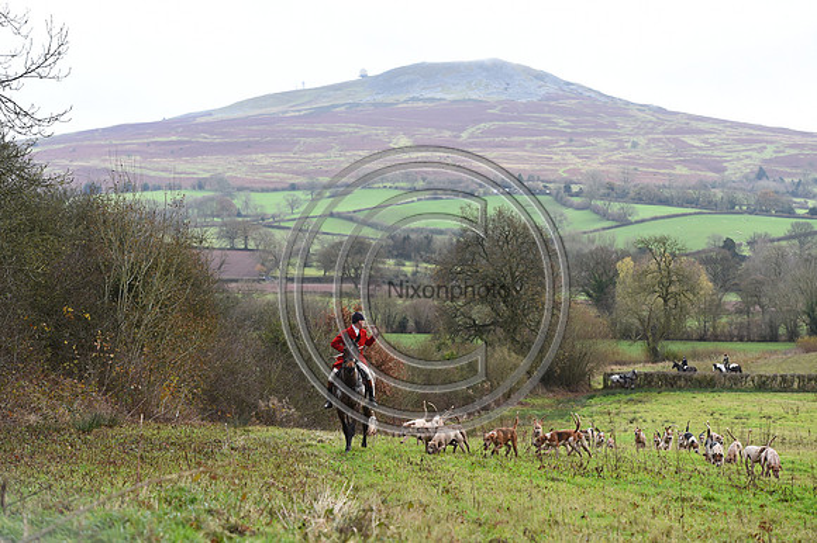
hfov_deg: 22.2
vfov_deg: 14.8
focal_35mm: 92
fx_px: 2087
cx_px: 408
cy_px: 272
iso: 1100
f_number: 4.5
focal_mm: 92
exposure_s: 1/1000
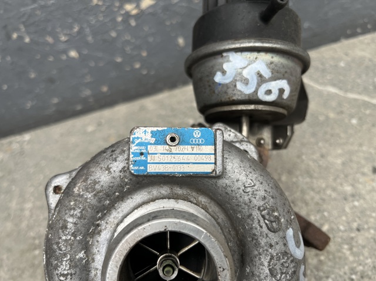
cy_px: 140
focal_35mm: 26
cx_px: 188
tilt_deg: -38.7
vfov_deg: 53.0
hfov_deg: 67.3
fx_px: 282
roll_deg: +18.0
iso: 64
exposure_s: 1/121
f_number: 1.6
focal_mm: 5.1
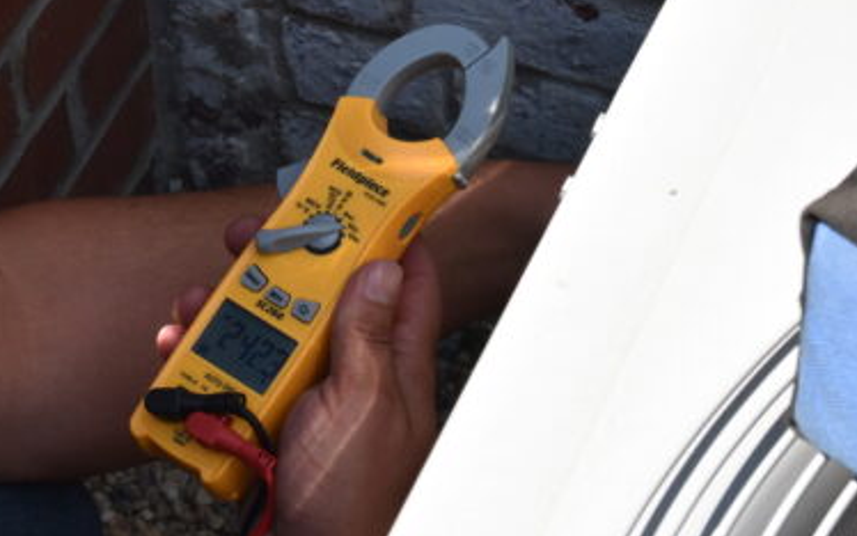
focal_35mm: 134
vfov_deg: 9.8
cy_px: 95
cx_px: 351
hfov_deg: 15.6
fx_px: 3131
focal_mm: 32
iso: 200
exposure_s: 1/250
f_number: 8
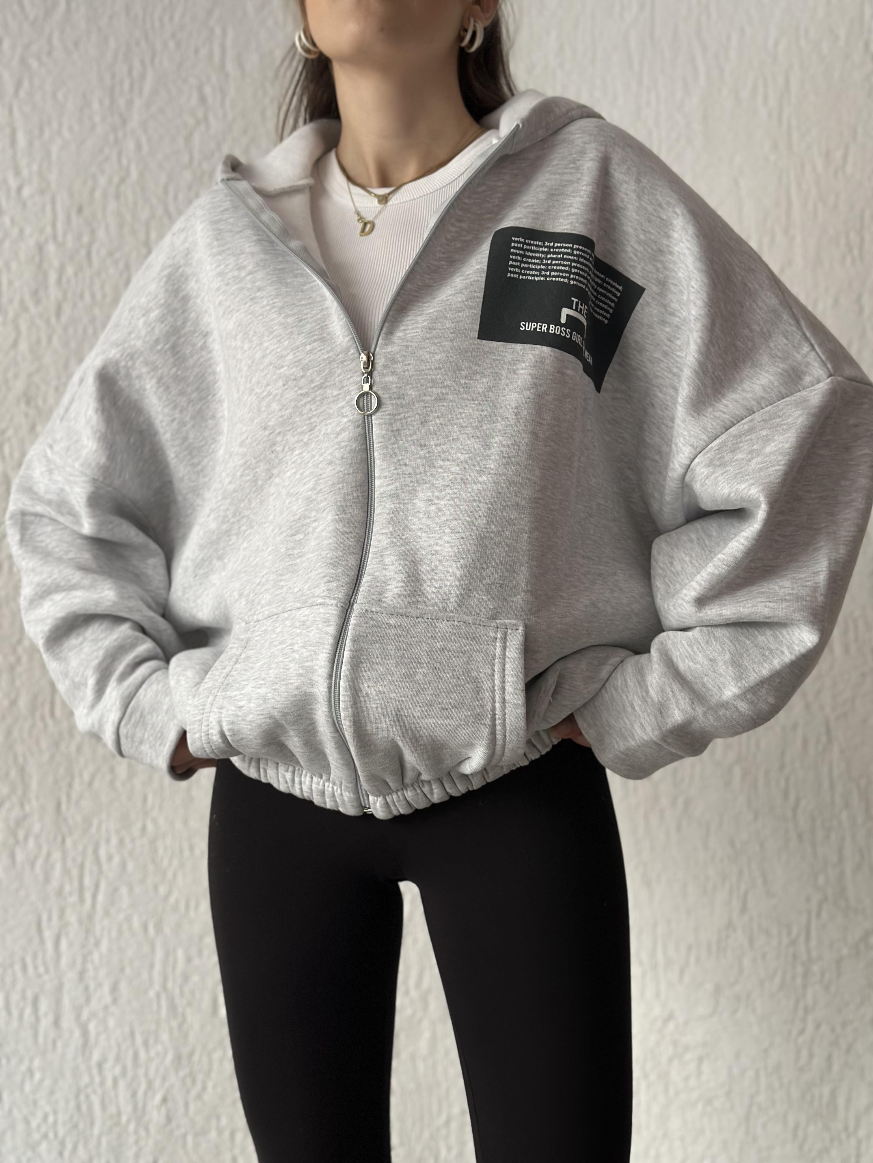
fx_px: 1614
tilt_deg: +1.2
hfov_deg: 30.3
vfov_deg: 39.7
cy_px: 582
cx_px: 436
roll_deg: +0.0
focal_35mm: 48
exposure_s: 1/60
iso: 125
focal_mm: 6.86
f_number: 1.78
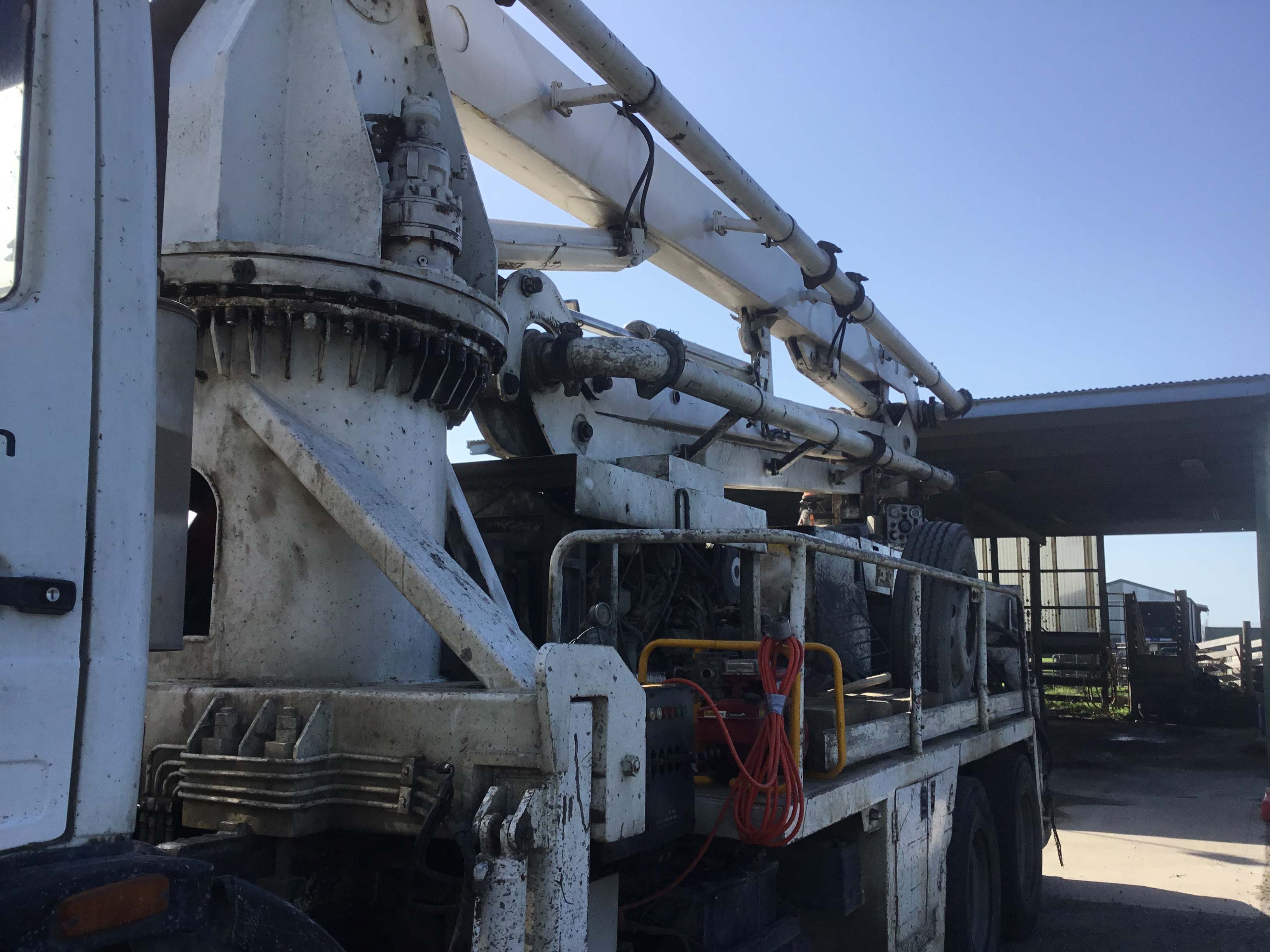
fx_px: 1137
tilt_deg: +6.7
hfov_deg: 58.4
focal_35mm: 31
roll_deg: -1.2
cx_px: 635
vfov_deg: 45.4
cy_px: 476
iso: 25
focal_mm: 3.3
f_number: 2.4
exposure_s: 1/1217
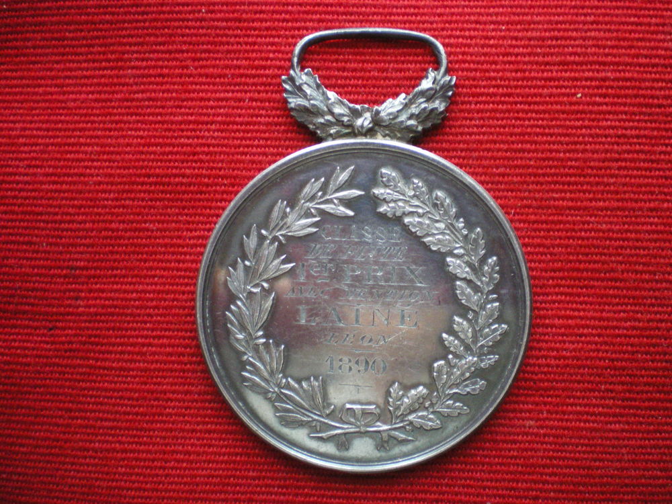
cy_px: 252
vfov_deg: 37.7
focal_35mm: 38
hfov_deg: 49.0
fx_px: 738
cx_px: 336
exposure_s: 1/40
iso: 400
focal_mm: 6.3
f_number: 3.1
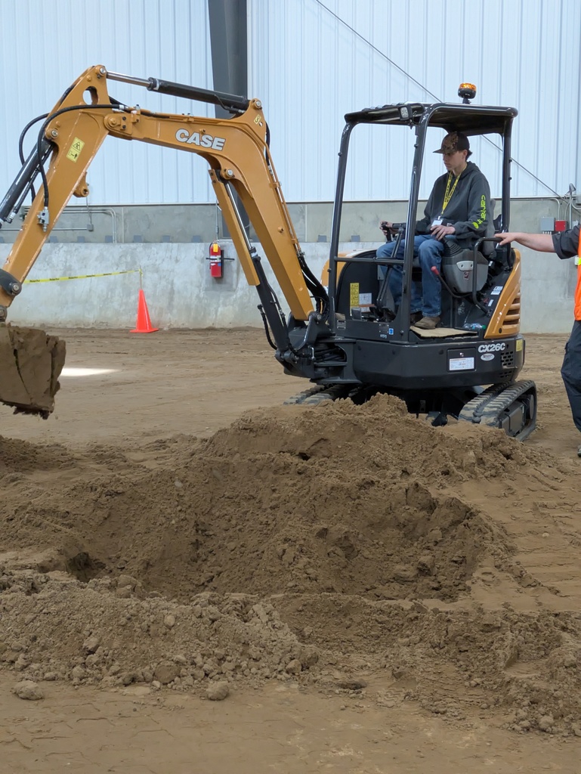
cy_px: 387
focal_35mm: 51
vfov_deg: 37.5
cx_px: 290
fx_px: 1140
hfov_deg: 28.6
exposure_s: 1/120
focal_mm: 5.43
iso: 821
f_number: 1.89
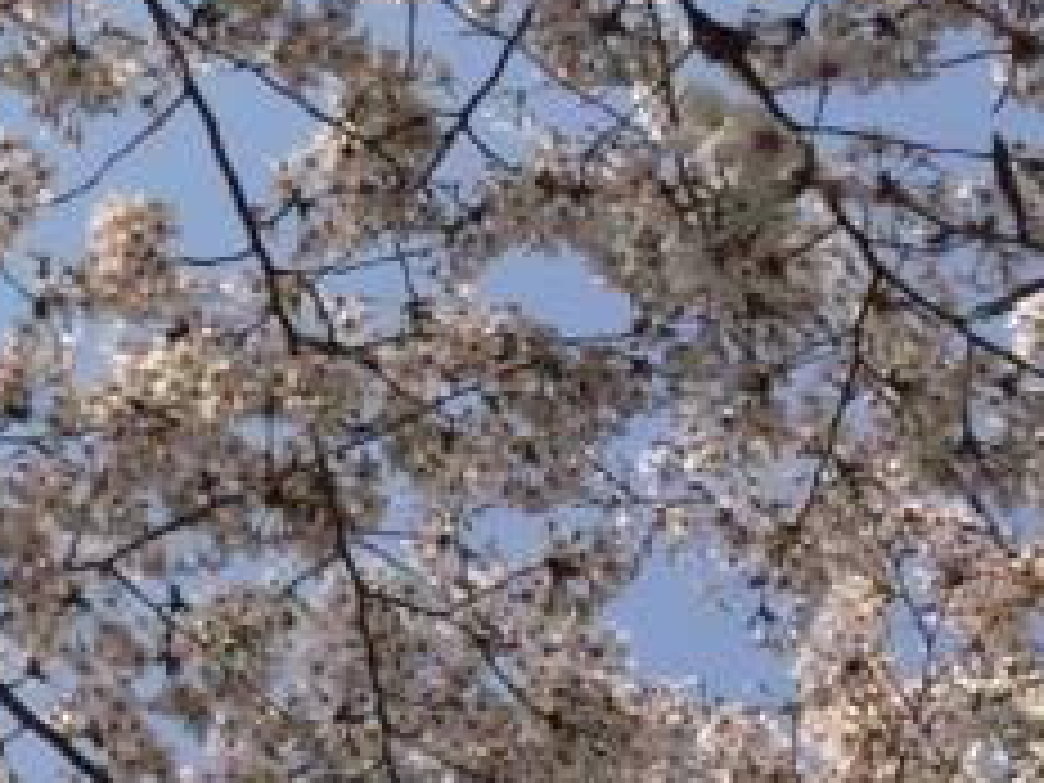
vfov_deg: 11.5
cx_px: -860
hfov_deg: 13.7
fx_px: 3860
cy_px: 148
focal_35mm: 128
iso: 32
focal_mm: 4.15
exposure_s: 1/2639
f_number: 2.2
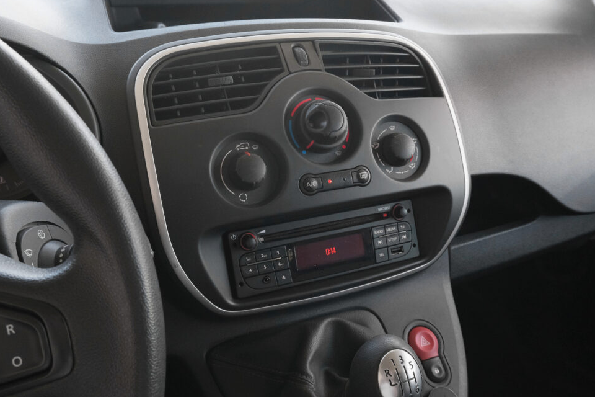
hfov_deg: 58.7
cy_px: 193
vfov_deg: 41.1
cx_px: 304
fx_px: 529
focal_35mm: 32
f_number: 8
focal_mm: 19.7
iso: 2000
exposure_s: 1/100
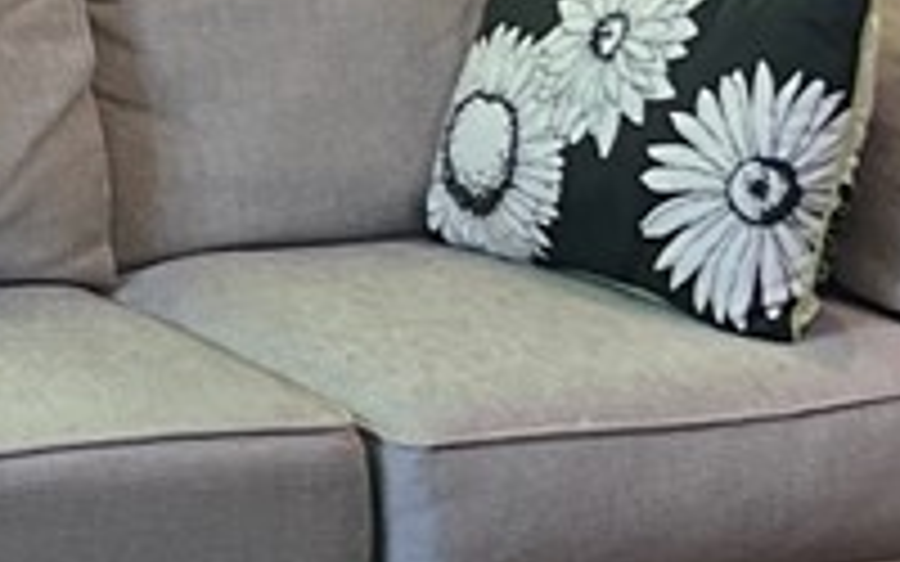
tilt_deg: -11.9
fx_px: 5396
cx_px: -302
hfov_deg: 9.4
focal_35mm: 220
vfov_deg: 6.0
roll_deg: +0.0
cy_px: 135
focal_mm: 5.7
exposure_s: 1/120
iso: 125
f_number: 1.5
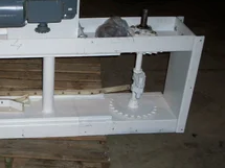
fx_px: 435
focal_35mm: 67
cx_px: 25
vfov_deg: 21.9
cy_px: 100
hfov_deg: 28.0
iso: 140
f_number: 4.5
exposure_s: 1/64
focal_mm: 5.9
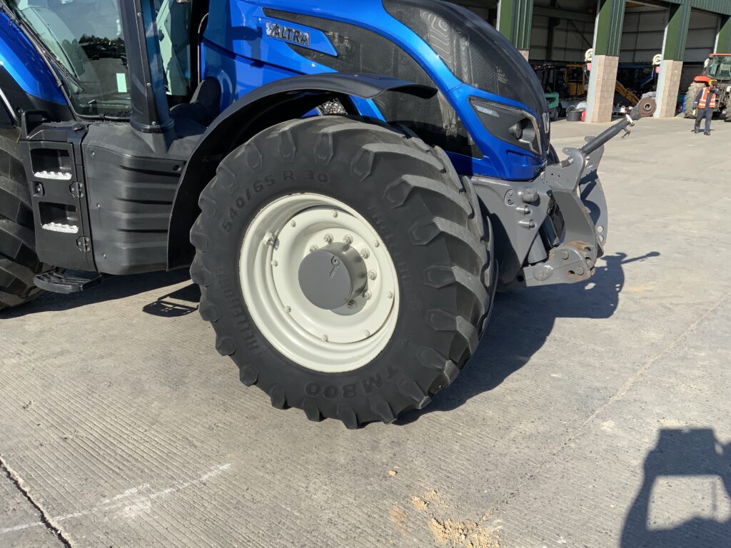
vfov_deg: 48.2
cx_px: 366
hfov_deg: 61.7
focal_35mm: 29
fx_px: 612
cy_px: 274
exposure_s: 1/1451
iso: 16
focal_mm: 3
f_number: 1.8
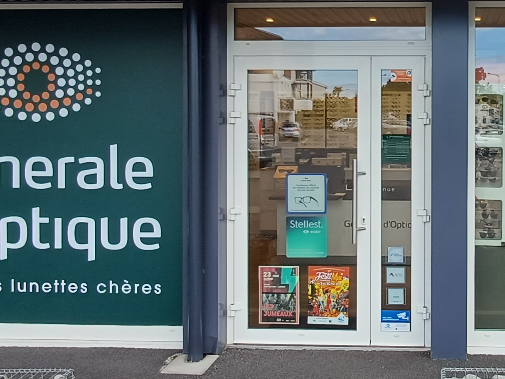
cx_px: 434
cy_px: 131
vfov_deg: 33.3
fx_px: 627
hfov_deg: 41.1
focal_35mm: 43
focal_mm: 1.64
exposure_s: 1/344
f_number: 2.2
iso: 40
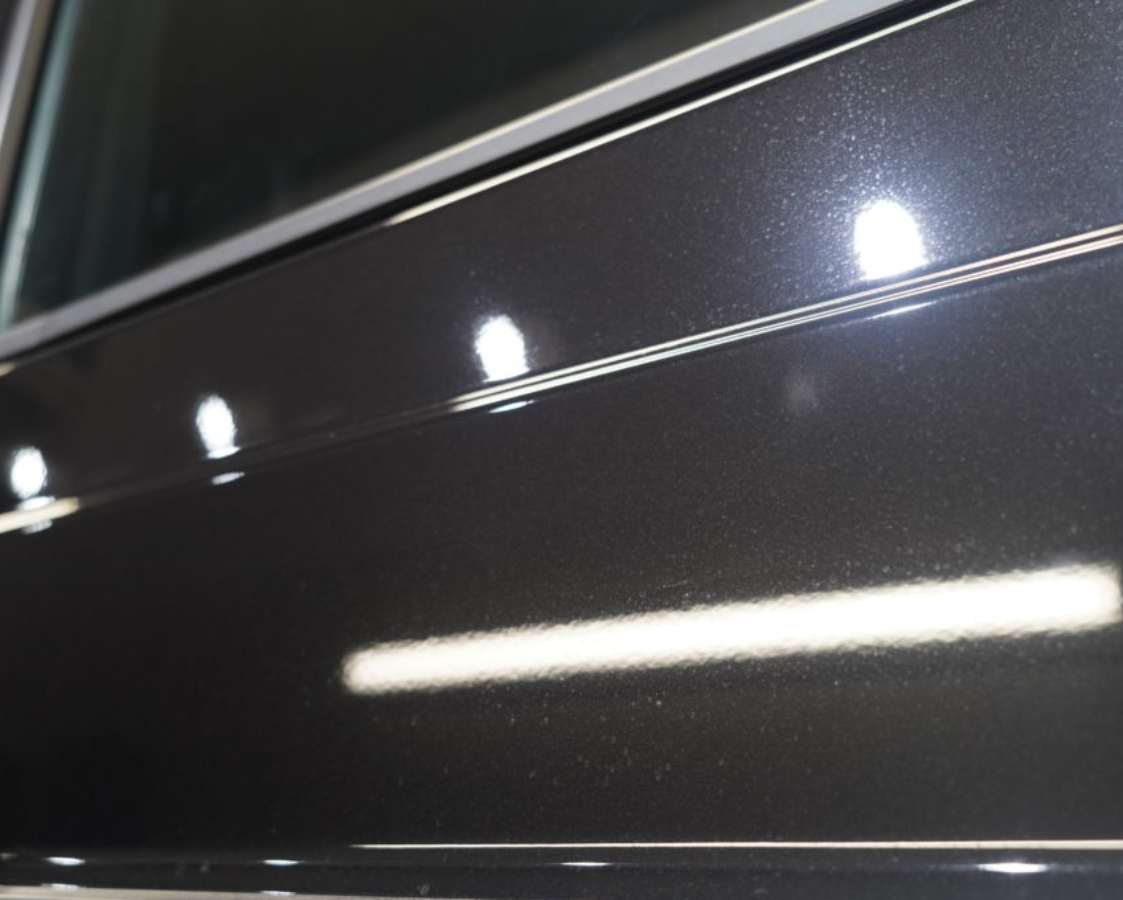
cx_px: 493
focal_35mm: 43
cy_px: 451
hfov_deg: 42.8
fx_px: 1430
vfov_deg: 34.9
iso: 1600
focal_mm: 38
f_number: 5
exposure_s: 1/60
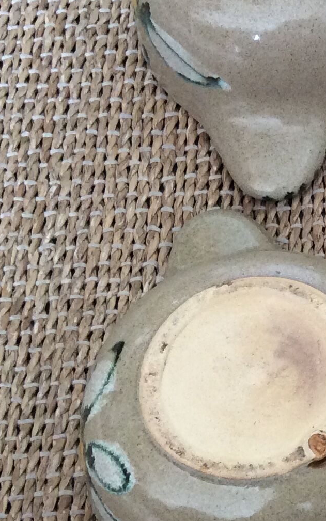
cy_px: 291
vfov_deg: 23.8
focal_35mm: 87
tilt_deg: -63.0
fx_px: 1236
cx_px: 474
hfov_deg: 14.2
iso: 125
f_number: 2.4
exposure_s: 1/25
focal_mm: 3.3
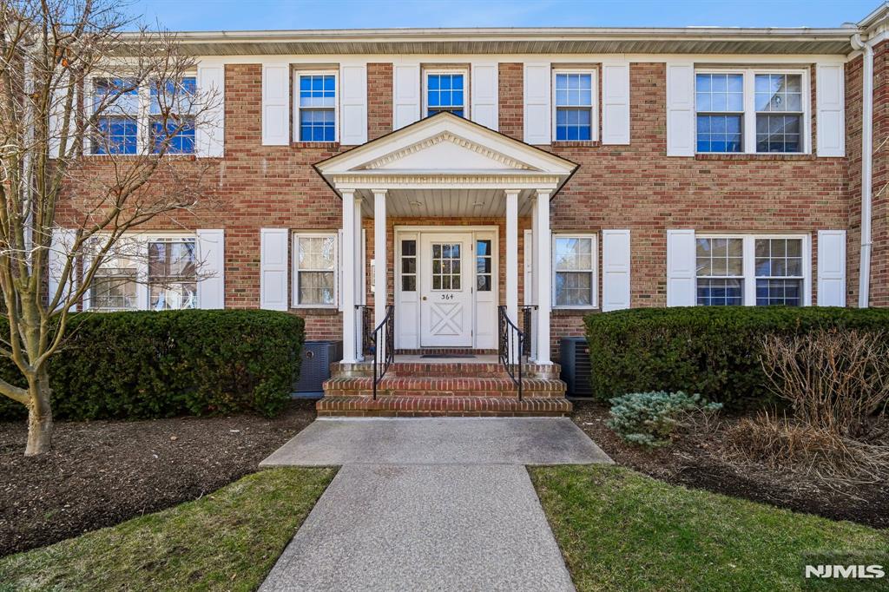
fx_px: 395
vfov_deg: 73.7
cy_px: 296
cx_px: 444
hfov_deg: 96.8
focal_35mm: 16
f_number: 7.1
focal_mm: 16
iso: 400
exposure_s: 1/250
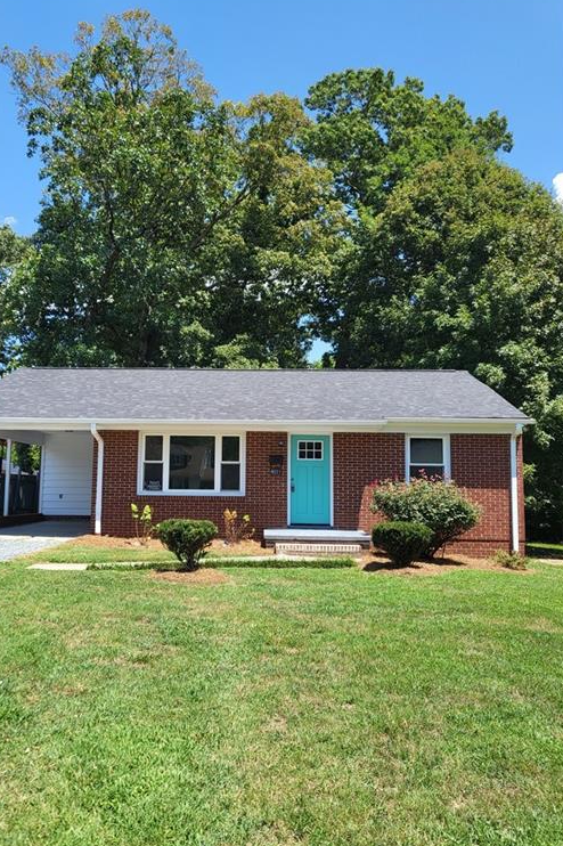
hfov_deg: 46.2
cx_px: 242
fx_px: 657
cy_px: 423
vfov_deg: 65.5
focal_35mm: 28
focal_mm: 4.25
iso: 50
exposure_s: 1/1542
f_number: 1.8
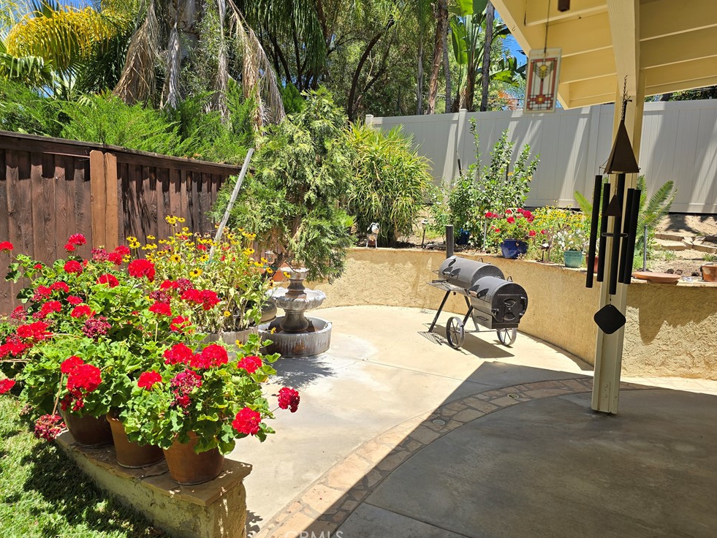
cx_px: 367
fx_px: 497
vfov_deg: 56.8
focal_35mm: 24
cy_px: 268
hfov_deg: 71.6
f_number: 1.7
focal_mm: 6.3
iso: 12
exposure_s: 1/582
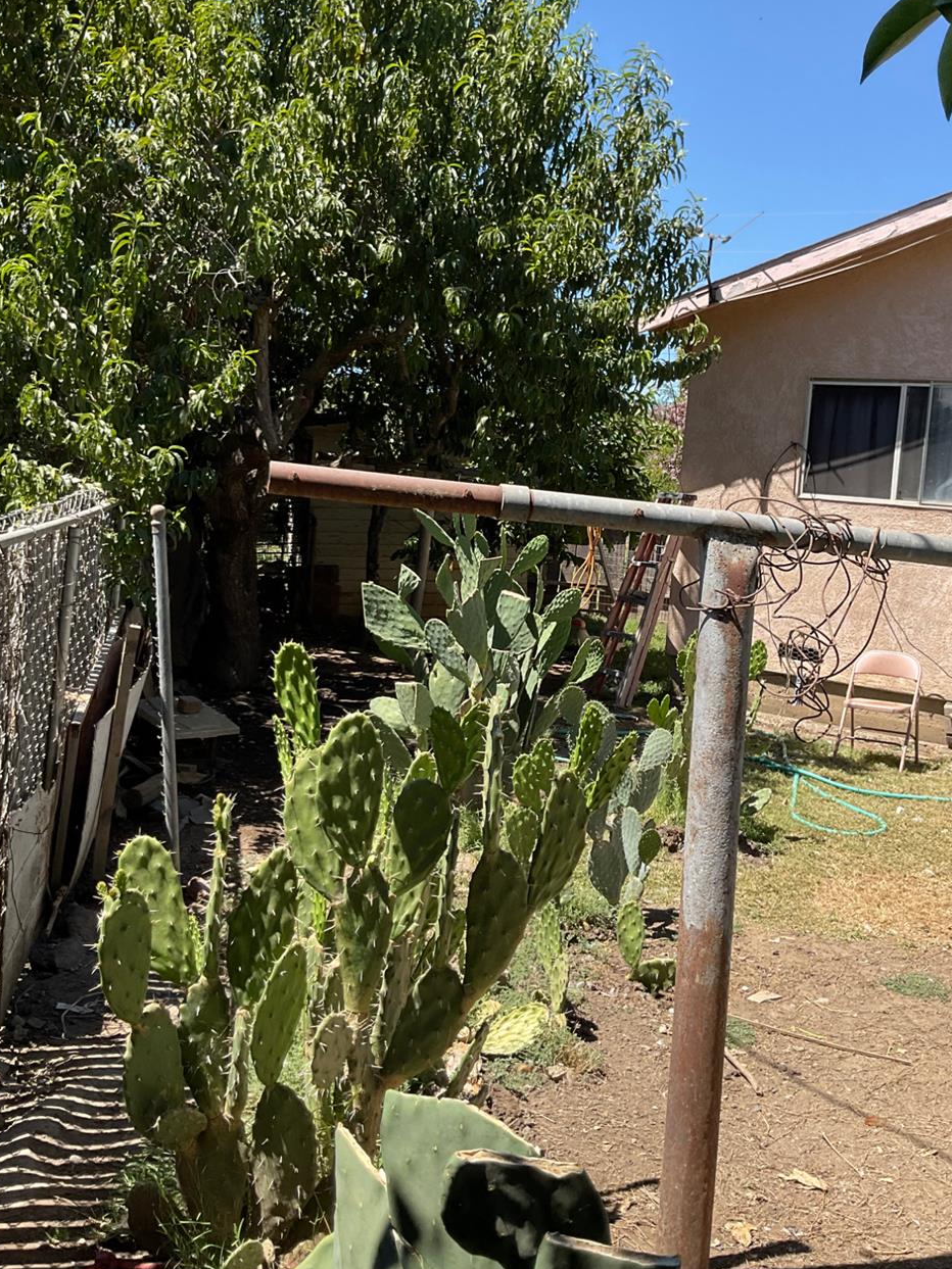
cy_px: 558
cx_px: 481
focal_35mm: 35
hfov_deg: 40.7
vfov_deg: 52.5
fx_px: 1284
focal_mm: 3
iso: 16
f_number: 1.8
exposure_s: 1/944
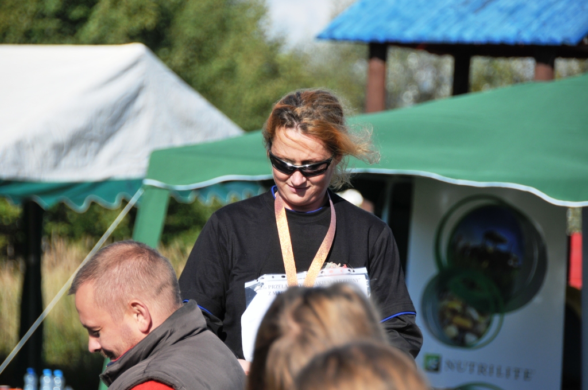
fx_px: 3670
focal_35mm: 225
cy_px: 195
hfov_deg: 9.2
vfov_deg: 6.1
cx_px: 294
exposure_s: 1/1600
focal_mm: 150
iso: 320
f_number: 5.6
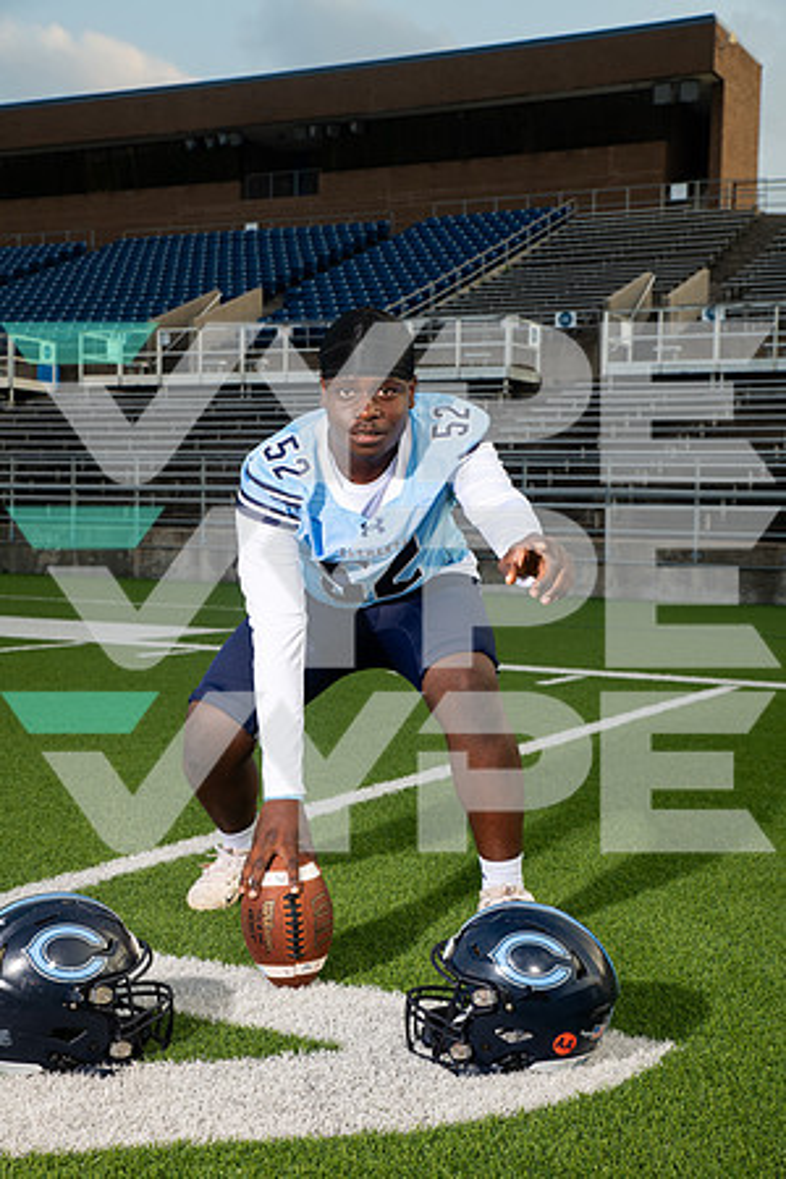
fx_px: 1572
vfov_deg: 41.1
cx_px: 393
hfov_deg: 28.1
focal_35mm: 48
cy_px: 590
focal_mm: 48
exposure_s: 1/320
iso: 160
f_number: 7.1
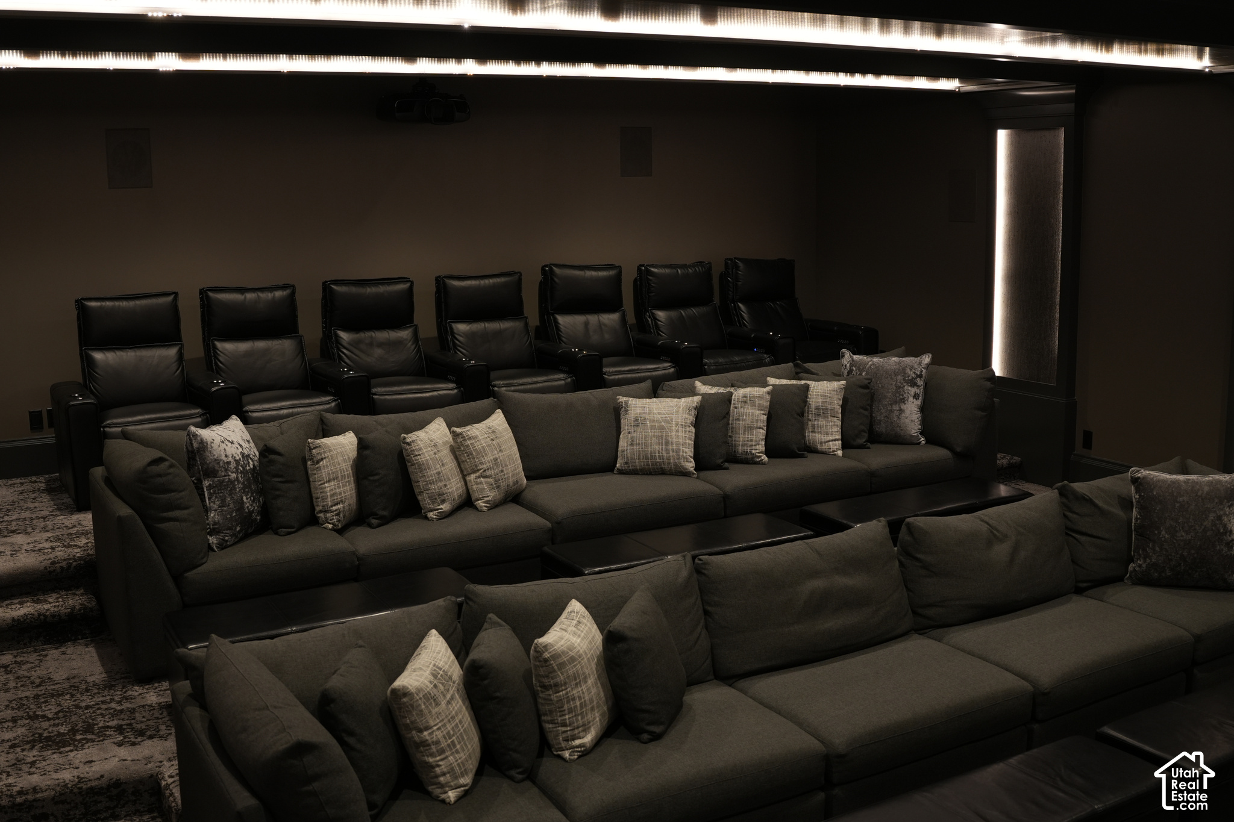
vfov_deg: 36.9
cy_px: 411
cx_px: 617
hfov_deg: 53.1
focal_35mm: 36
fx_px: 1234
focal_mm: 24
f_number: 2.8
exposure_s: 1/30
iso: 320
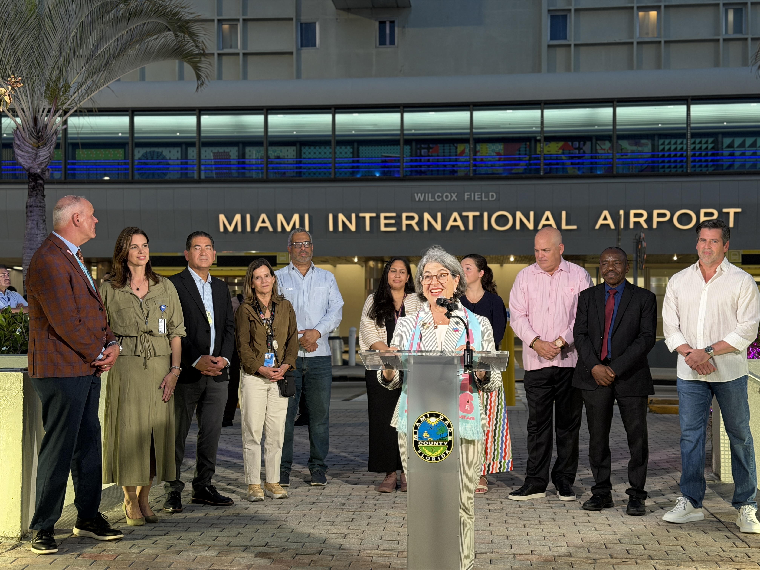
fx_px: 1054
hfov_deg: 39.7
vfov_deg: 30.3
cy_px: 285
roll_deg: +0.3
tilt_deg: +1.5
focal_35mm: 48
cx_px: 380
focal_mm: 6.76
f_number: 1.78
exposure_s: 1/60
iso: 250
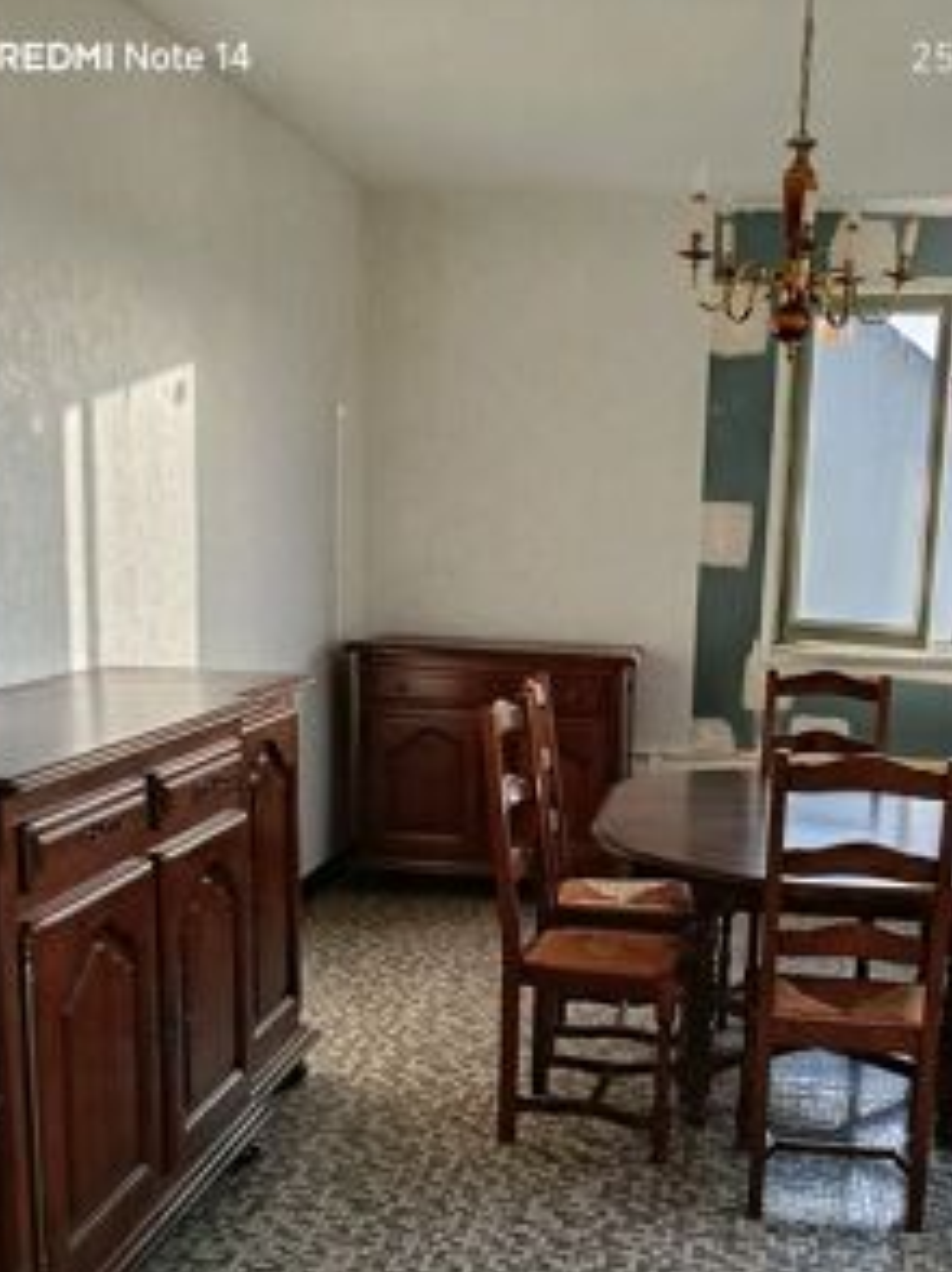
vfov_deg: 41.2
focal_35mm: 45
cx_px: 627
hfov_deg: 31.9
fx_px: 1653
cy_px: 906
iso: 172
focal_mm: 5.24
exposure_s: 1/100
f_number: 1.7
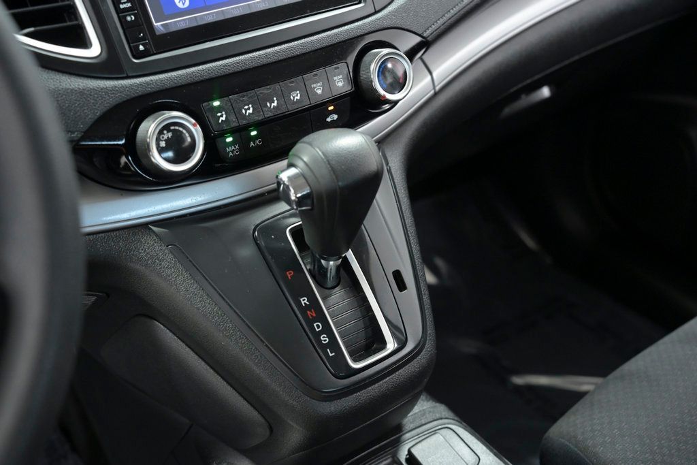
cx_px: 348
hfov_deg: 47.4
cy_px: 232
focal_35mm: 41
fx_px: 794
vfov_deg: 32.6
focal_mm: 41
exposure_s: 1/125
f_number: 4
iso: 2000
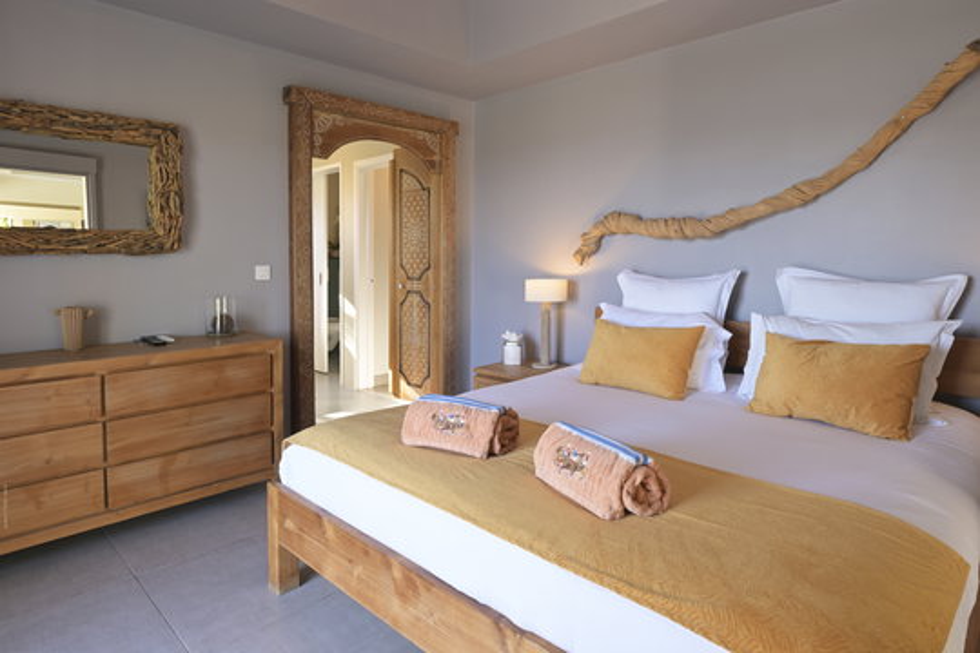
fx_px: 572
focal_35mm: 21
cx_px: 490
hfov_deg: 81.2
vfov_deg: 59.5
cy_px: 326
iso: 250
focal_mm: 21
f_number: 13
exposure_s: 1/8
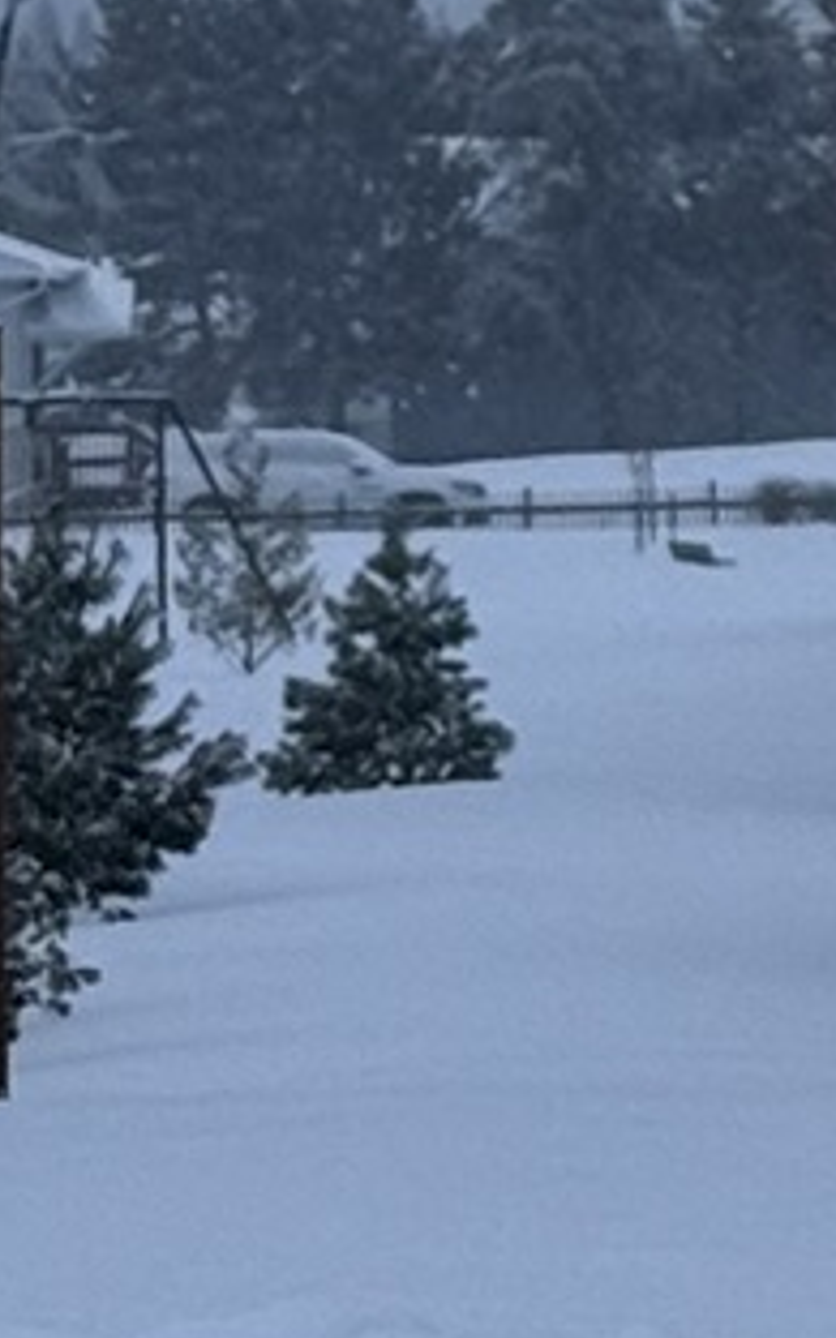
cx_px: 120
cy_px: 918
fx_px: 12176
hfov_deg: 3.9
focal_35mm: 334
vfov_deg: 6.3
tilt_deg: -2.0
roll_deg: +1.3
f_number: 1.78
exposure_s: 1/596
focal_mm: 6.76
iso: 80
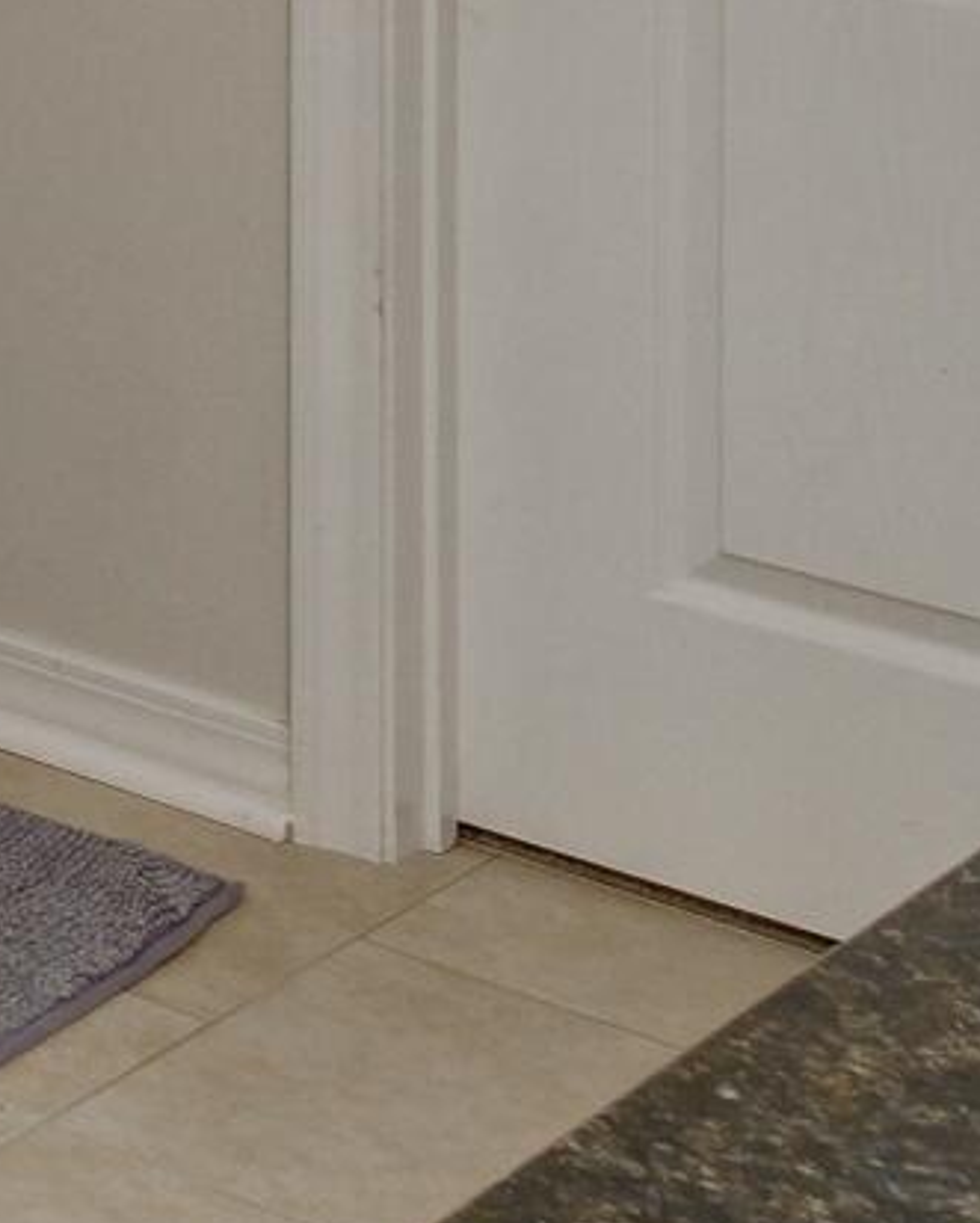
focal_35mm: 109
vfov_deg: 15.7
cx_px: -2475
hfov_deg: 9.1
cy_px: -795
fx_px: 3947
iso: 400
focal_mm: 11
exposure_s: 1/60
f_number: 9
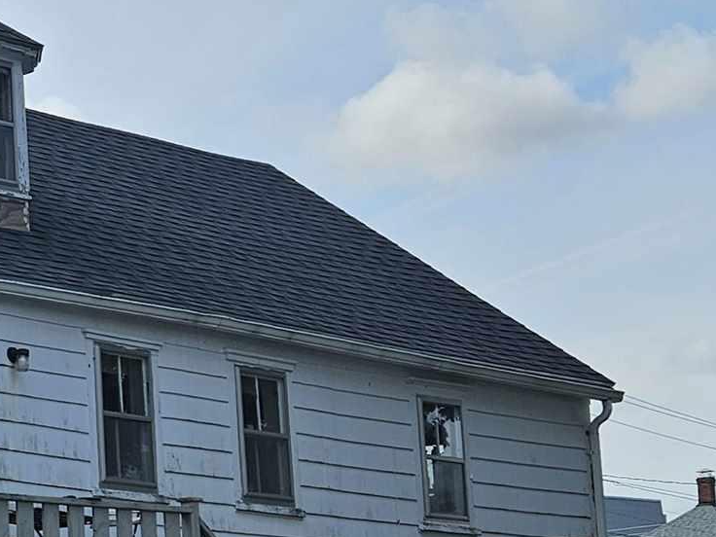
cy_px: 371
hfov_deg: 18.0
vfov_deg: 15.4
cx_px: -386
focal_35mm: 96
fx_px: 1986
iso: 25
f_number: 1.8
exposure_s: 1/2005
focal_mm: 5.4
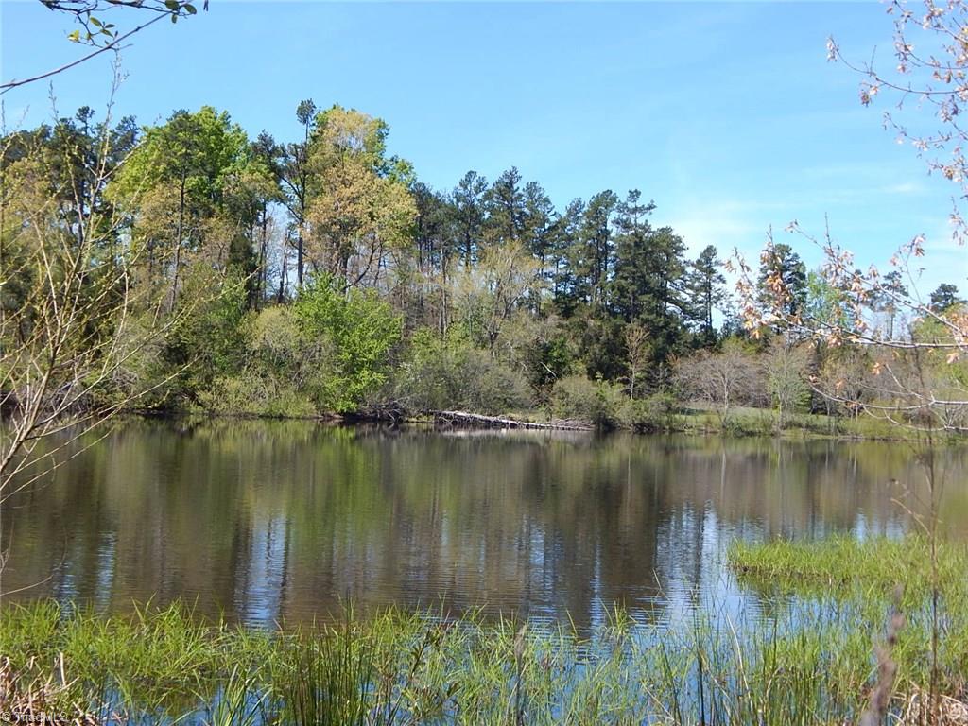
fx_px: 1342
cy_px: 363
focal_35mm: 48
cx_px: 484
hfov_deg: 39.7
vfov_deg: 30.3
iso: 125
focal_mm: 8.6
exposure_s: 1/800
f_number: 3.7
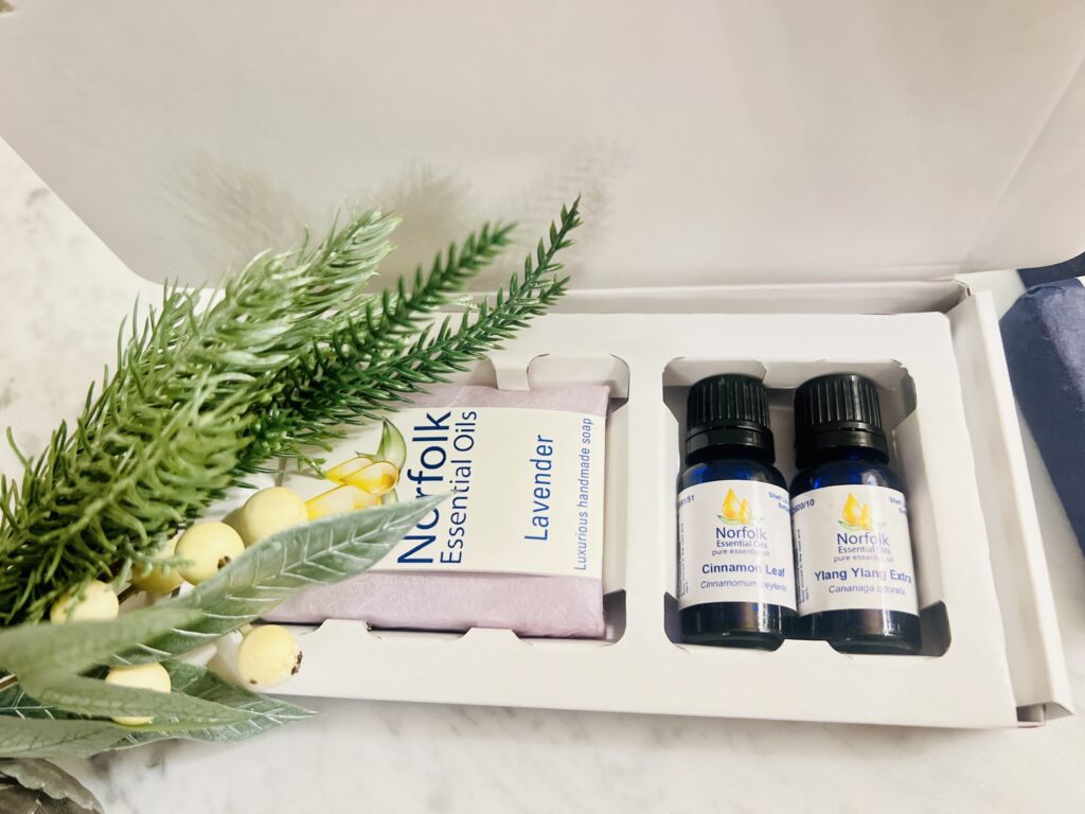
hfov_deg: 67.3
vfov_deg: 53.1
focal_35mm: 26
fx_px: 815
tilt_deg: -64.1
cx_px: 542
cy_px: 407
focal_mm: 5.7
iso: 400
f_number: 1.5
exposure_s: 1/59
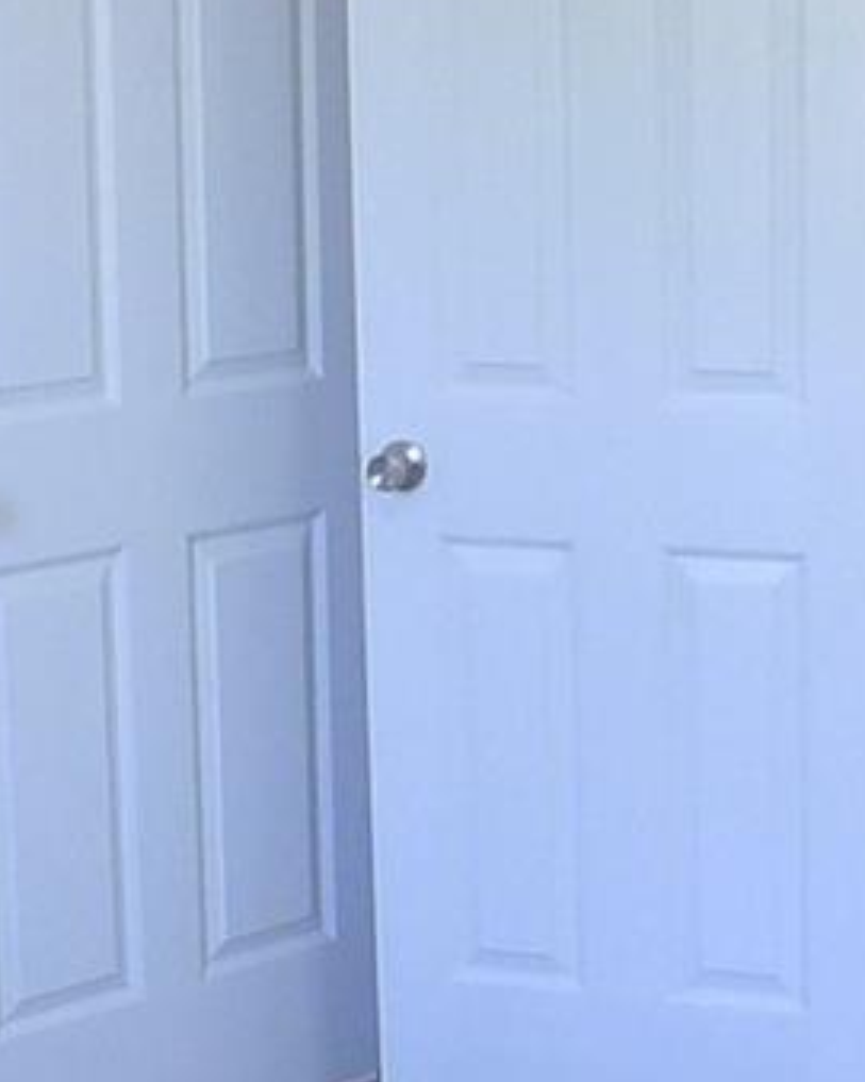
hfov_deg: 11.3
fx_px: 4354
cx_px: 683
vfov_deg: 14.2
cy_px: 611
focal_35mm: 136
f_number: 2
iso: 250
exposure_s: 1/60
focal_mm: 5.1
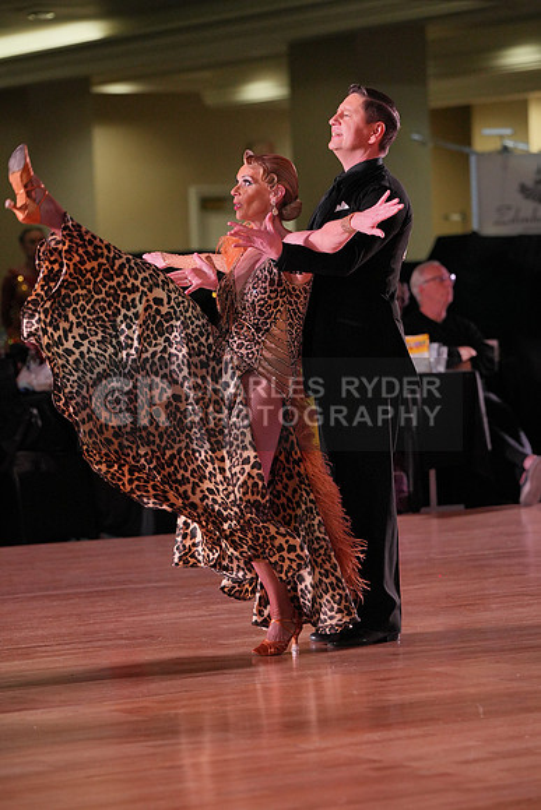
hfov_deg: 9.9
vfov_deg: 14.8
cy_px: 405
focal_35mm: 139
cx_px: 270
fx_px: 3131
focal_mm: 139
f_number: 4
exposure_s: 1/500
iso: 2500
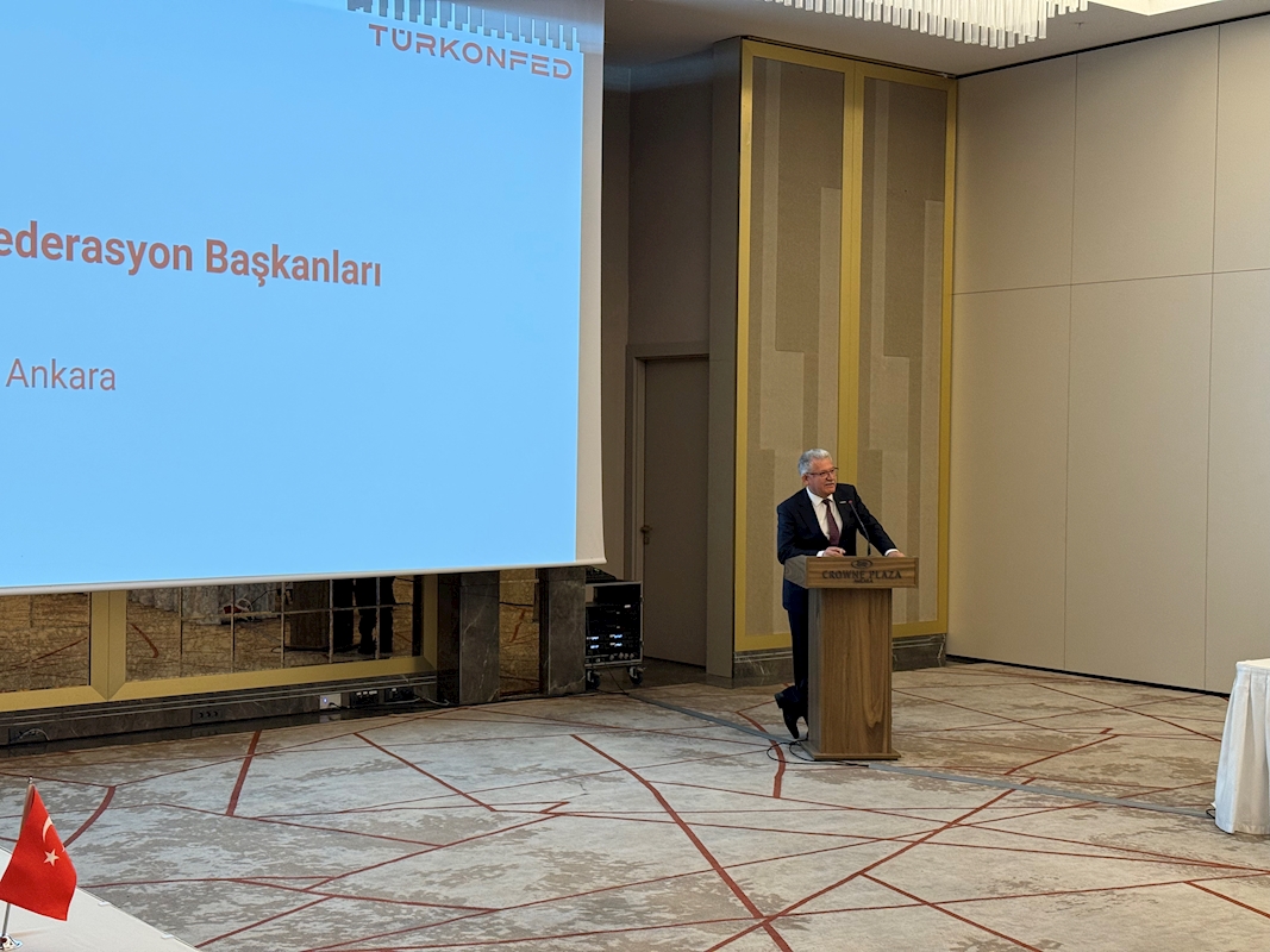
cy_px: 476
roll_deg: -0.9
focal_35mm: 48
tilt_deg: -1.2
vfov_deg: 30.3
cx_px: 635
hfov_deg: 39.7
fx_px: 1761
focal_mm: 6.76
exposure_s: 1/60
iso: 64
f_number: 1.78
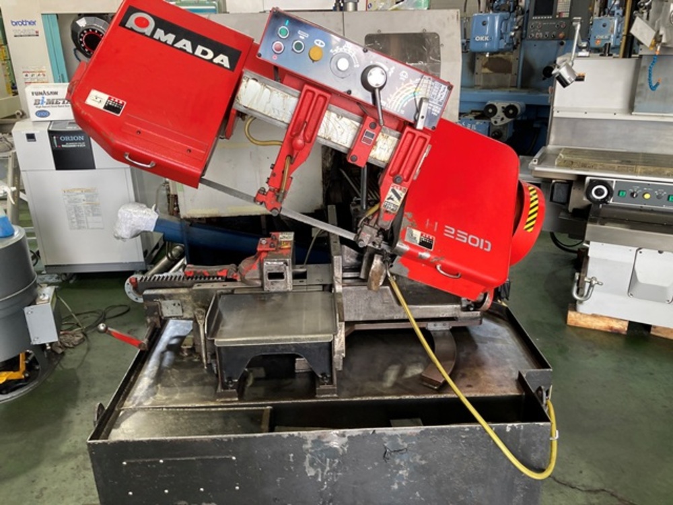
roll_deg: +0.8
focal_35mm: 28
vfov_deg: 49.7
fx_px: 544
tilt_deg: -20.5
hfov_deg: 63.4
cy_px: 252
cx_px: 336
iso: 80
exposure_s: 1/69
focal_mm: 3.99
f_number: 1.8
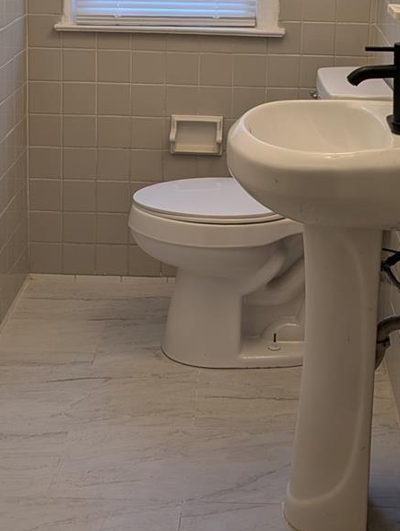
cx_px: 266
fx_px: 983
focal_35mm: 64
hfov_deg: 22.9
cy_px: 71
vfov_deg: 29.2
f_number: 1.68
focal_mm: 6.9
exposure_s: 1/120
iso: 23
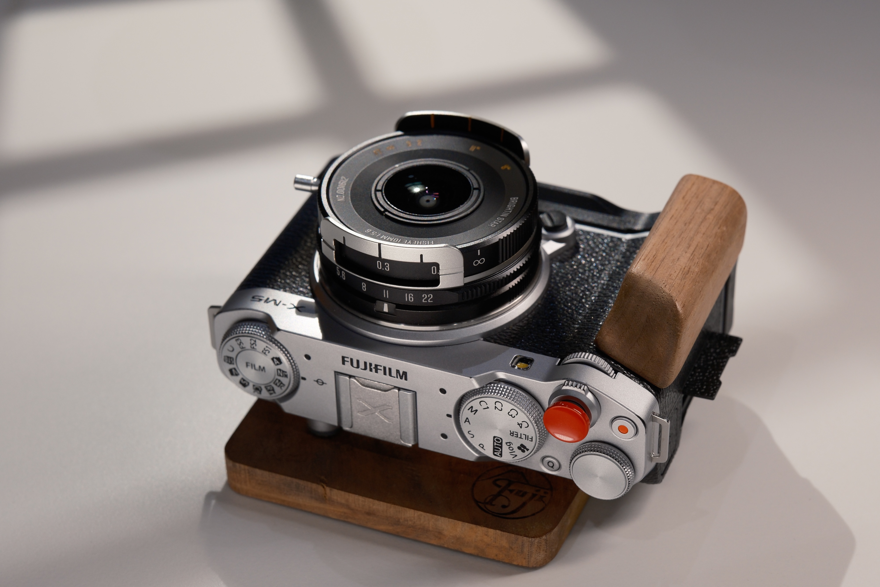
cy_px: 294
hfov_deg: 24.2
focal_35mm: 84
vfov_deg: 16.3
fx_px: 2053
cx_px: 440
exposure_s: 1/85
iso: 640
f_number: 5.6
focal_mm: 56
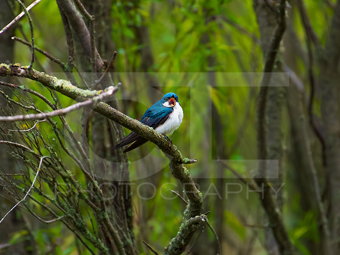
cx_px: 173
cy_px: 111
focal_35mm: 1179
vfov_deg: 1.3
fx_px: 11576
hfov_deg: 1.7
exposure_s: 1/2000
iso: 1000
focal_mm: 500
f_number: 5.6
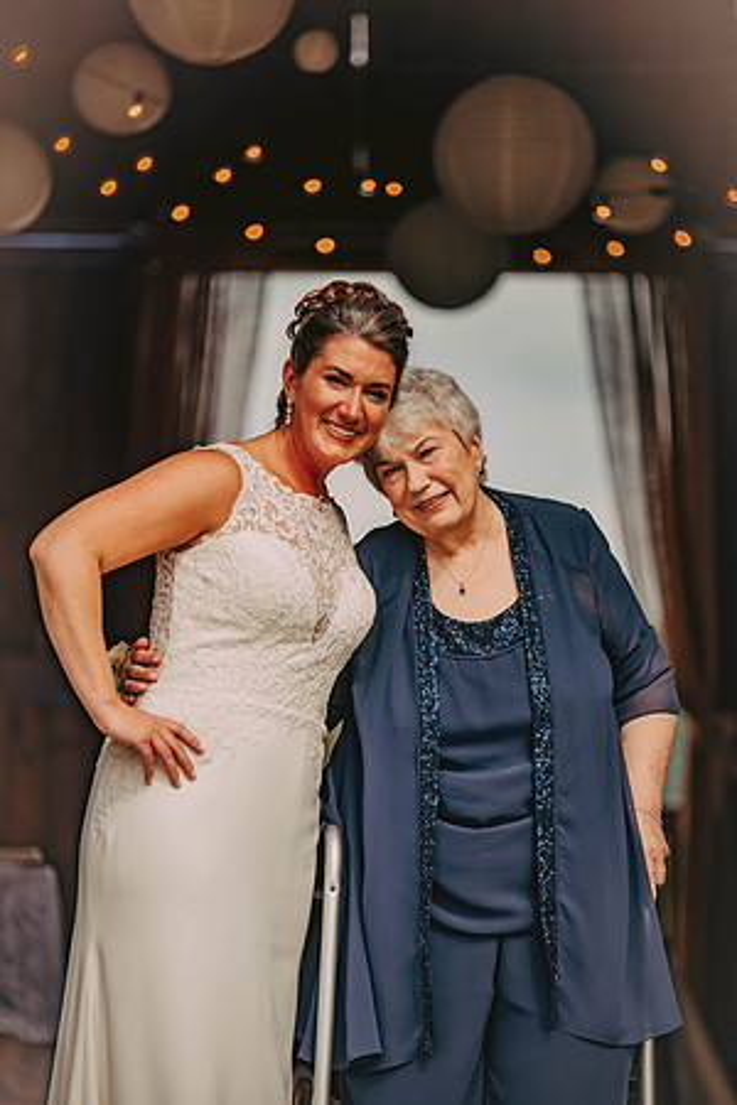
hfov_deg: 7.6
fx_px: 5527
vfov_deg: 11.4
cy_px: 552
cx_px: 368
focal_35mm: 180
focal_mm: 180
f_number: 2.8
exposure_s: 1/3200
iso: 200
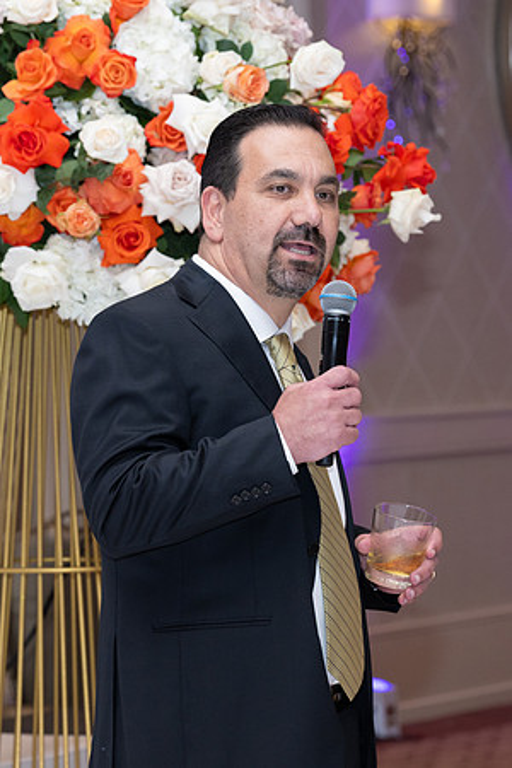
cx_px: 198
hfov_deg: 7.6
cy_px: 384
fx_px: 3840
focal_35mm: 180
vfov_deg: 11.4
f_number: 5.6
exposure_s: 1/100
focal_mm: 120
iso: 800
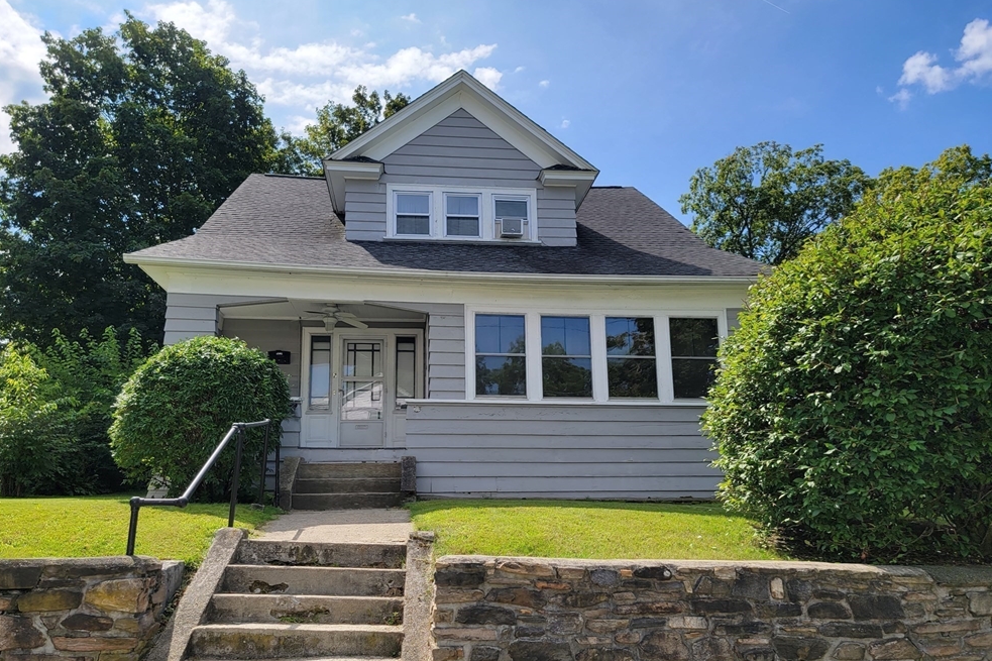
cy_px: 372
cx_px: 479
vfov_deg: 49.4
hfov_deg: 69.4
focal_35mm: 26
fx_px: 716
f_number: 1.8
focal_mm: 6.7
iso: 16
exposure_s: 1/728
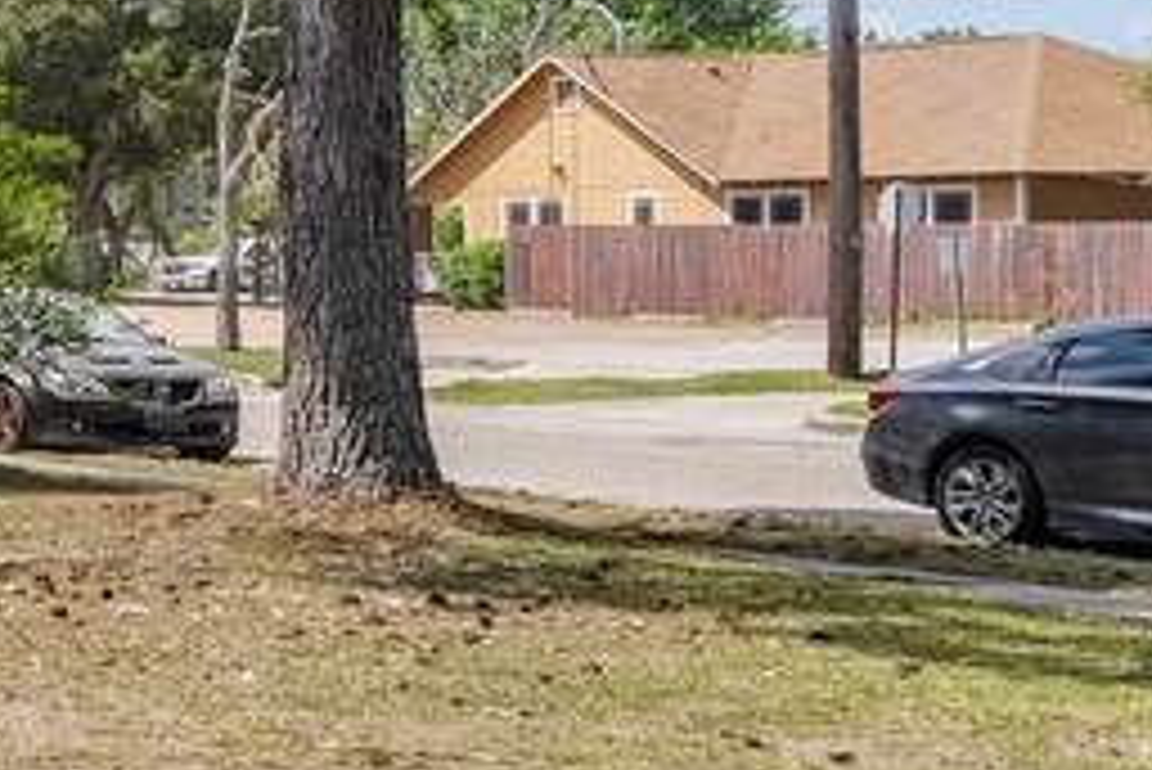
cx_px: -1548
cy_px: 196
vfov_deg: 16.0
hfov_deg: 15.1
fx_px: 2721
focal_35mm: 85
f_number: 6.3
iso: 200
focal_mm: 17
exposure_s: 1/200
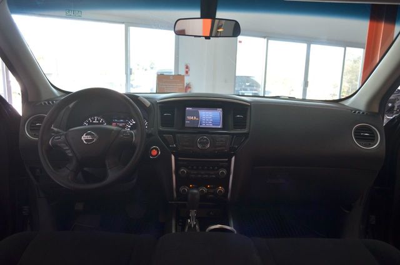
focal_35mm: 27
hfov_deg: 67.5
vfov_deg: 47.7
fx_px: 299
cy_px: 132
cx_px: 200
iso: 500
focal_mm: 18
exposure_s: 1/60
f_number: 4
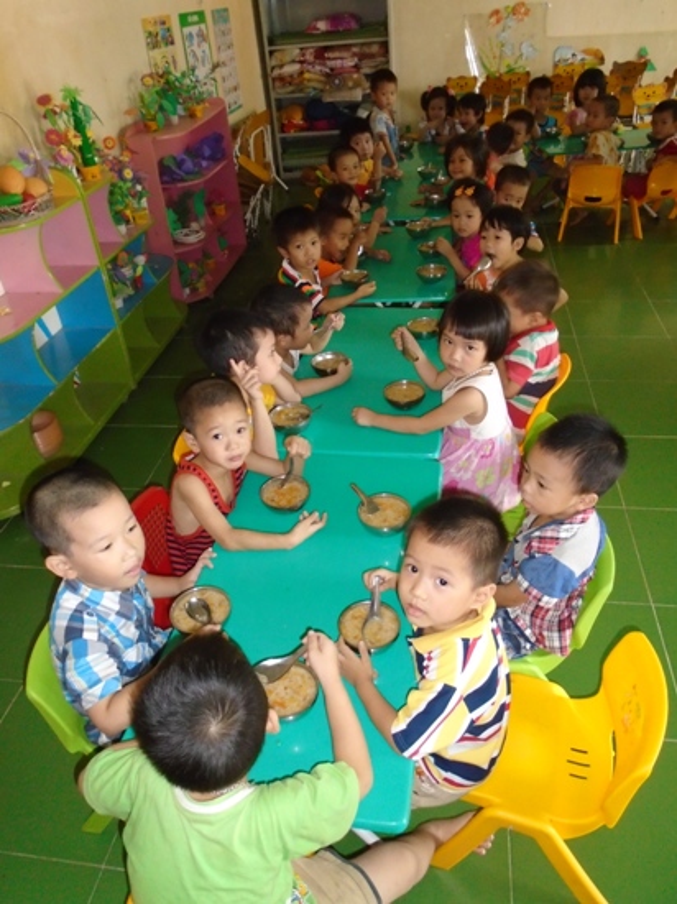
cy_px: 452
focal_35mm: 26
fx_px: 679
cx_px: 338
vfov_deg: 67.3
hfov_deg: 53.0
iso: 400
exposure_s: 1/30
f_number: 3.2
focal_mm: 4.6
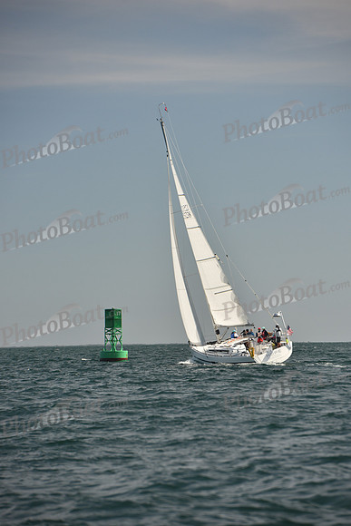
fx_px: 2923
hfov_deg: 6.9
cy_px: 263
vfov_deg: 10.3
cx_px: 176
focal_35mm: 200
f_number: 6.3
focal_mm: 200
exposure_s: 1/640
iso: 250
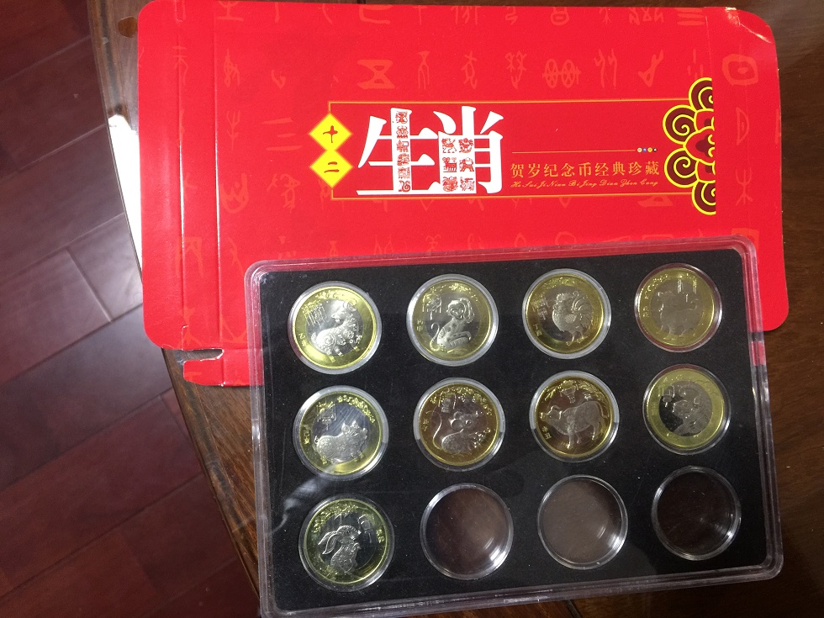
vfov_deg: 48.2
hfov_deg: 61.7
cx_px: 412
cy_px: 309
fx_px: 690
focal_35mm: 29
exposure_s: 1/10
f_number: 2.2
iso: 100
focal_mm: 4.15
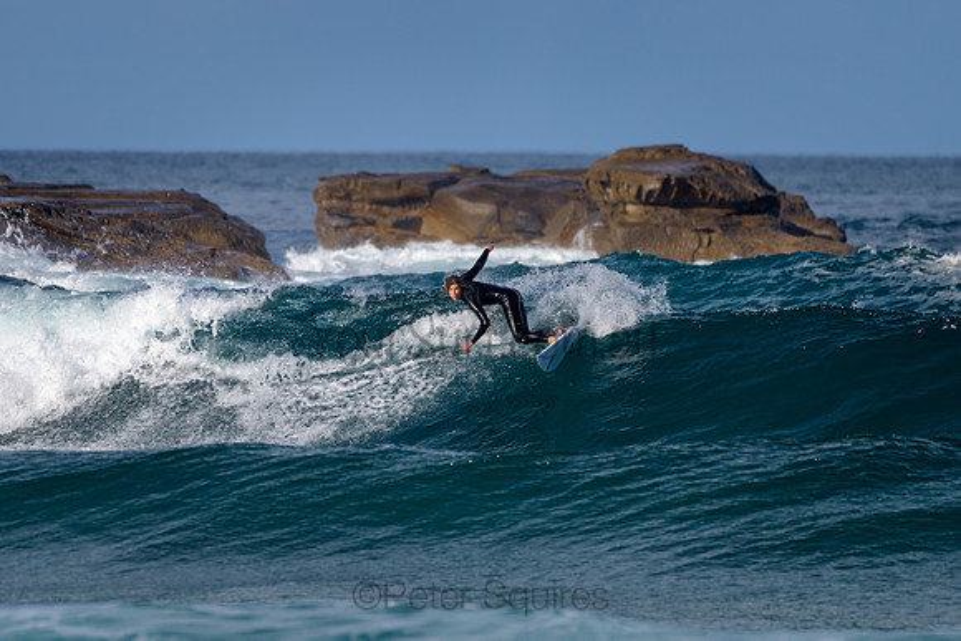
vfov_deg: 2.2
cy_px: 320
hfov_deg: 3.4
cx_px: 480
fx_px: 16348
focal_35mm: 612
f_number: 5.6
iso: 125
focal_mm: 500
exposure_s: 1/2000
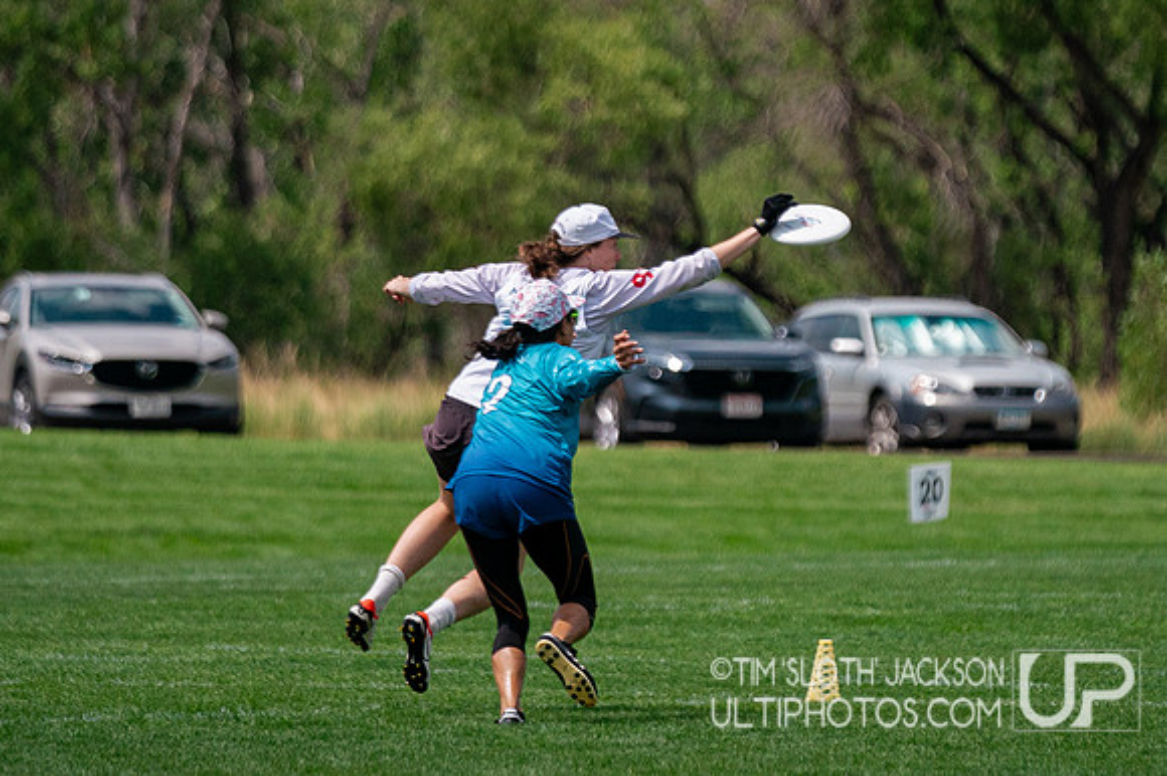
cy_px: 195
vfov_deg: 3.2
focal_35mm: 433
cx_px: 655
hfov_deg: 4.8
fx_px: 14038
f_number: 2.8
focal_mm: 200
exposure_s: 1/16000
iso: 640
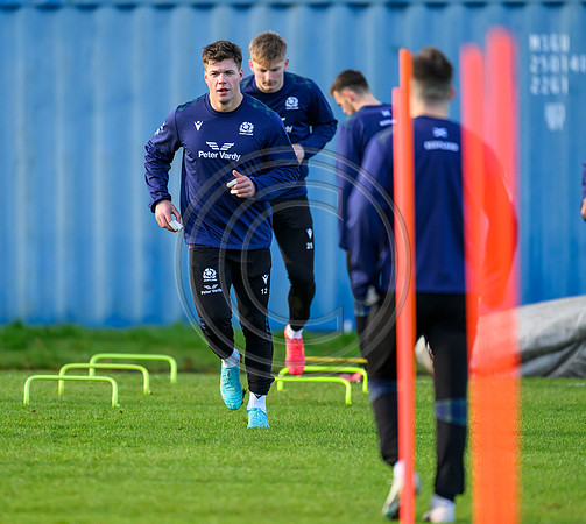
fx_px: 12843
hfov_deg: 2.6
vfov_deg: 2.3
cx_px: 235
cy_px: 249
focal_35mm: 707
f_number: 4
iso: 1600
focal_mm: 560
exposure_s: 1/2000
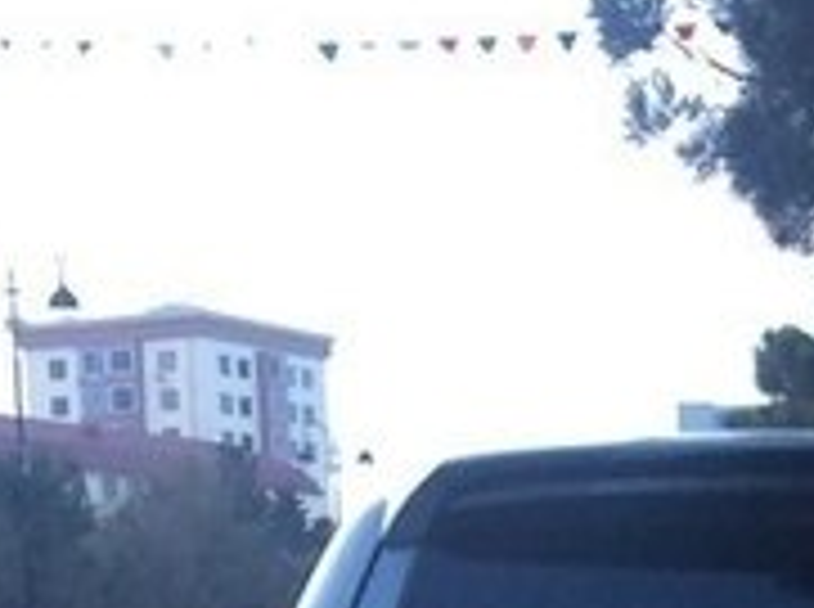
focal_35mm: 106
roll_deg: +1.9
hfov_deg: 18.4
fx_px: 2488
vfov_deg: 12.7
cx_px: 657
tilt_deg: -8.3
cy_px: 1070
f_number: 2.2
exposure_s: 1/100
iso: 200
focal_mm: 4.15
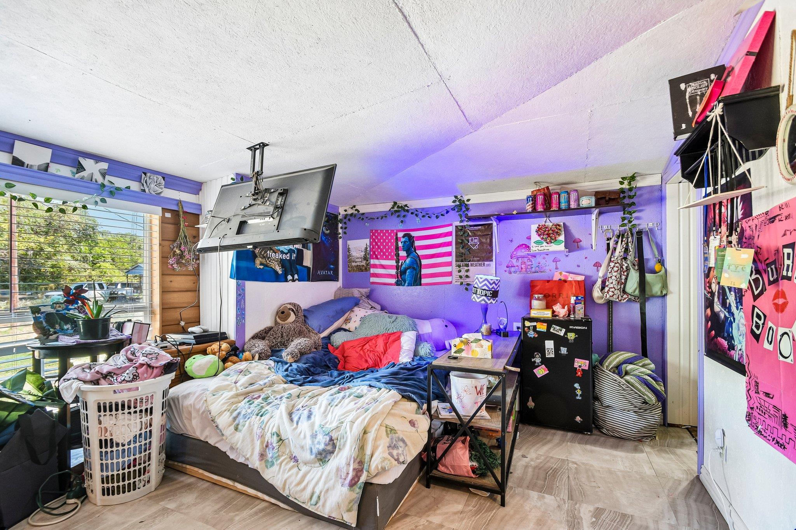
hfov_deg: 100.4
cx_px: 398
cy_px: 265
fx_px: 332
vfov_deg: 77.3
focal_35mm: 15
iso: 400
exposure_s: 1/4
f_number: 8
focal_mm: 10
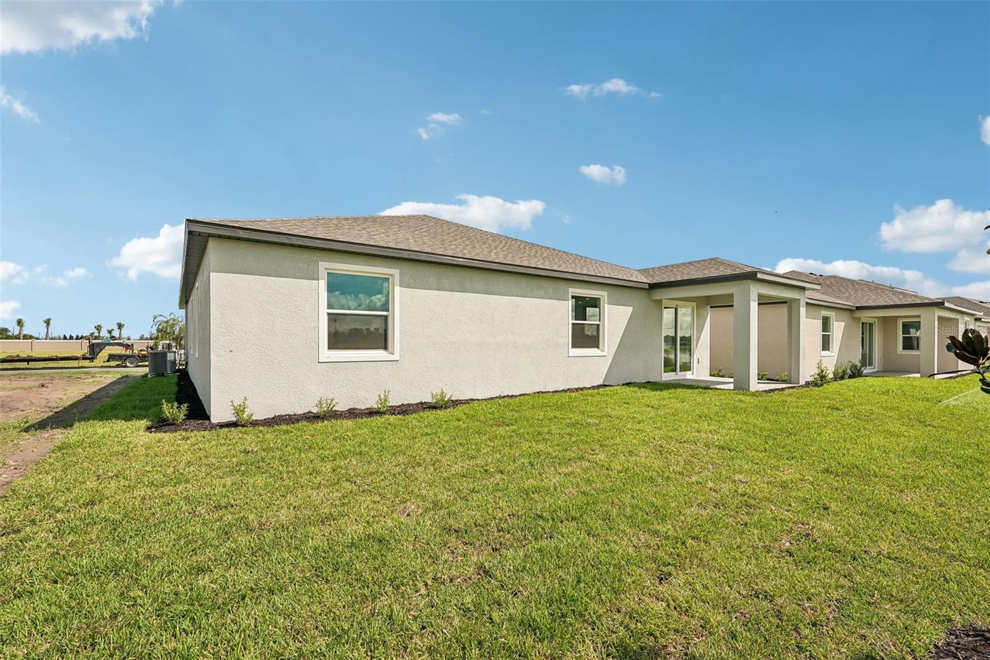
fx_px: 440
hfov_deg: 96.7
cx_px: 495
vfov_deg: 73.7
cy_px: 330
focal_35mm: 16
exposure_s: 1/2000
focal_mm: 16
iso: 400
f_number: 8
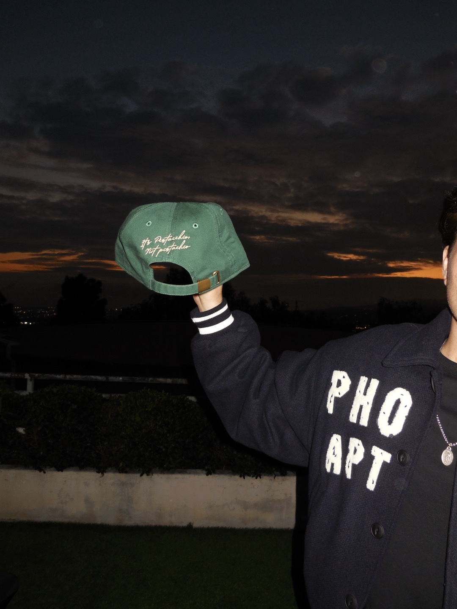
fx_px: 528
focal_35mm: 30
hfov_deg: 46.8
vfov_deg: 60.0
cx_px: 228
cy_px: 304
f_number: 3.2
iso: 200
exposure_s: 1/25
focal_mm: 5.3
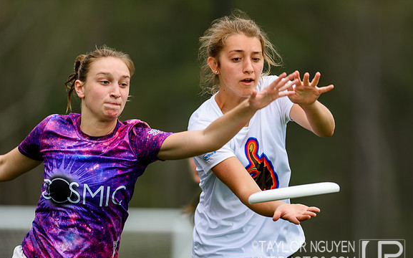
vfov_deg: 3.3
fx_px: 4489
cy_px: 160
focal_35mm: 399
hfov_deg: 5.3
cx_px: 266
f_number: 3.2
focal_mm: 300
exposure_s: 1/1600
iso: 125
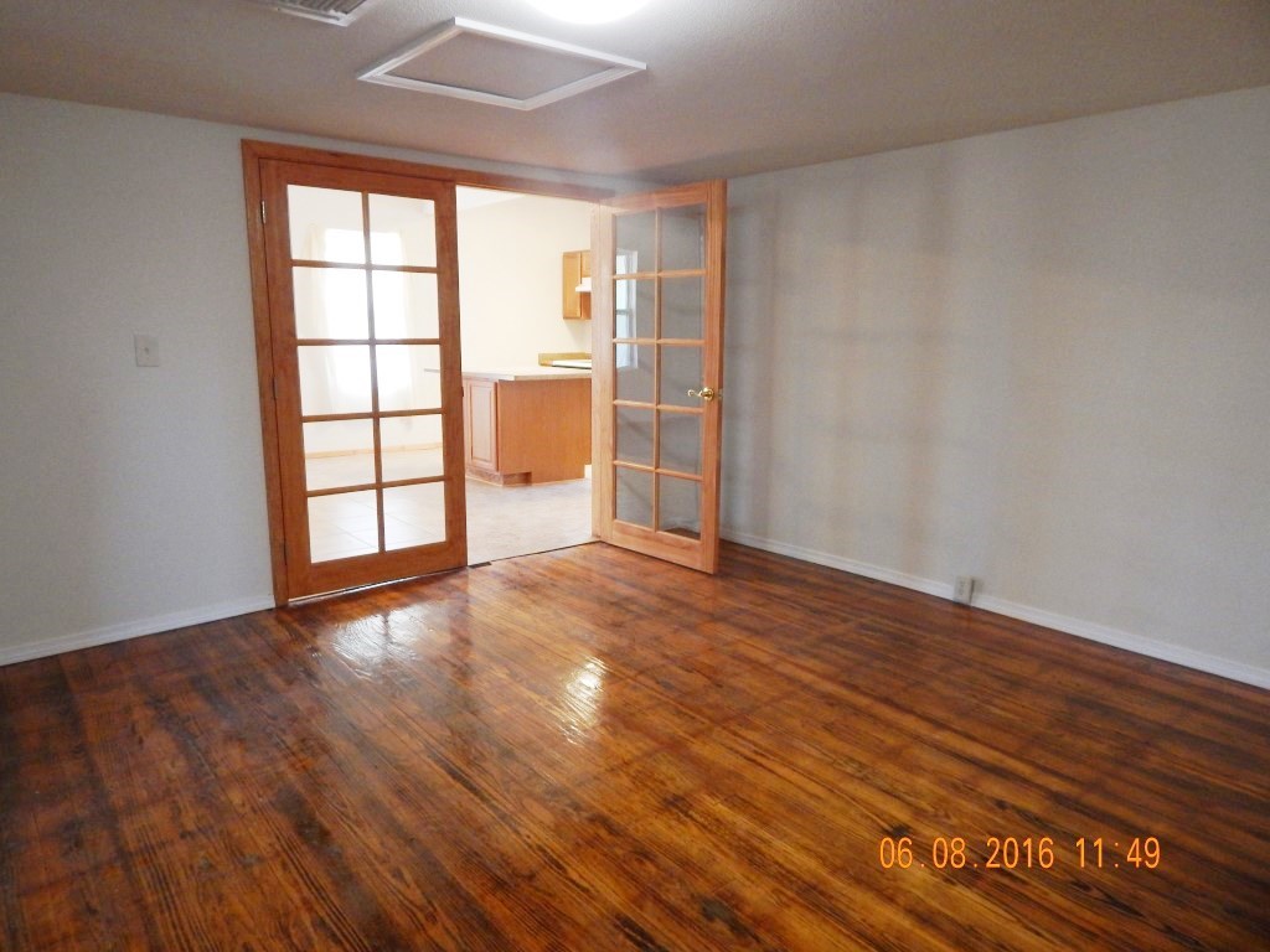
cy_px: 476
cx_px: 635
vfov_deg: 61.1
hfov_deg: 76.4
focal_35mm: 22
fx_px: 807
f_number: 3
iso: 400
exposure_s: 1/50
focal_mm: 4
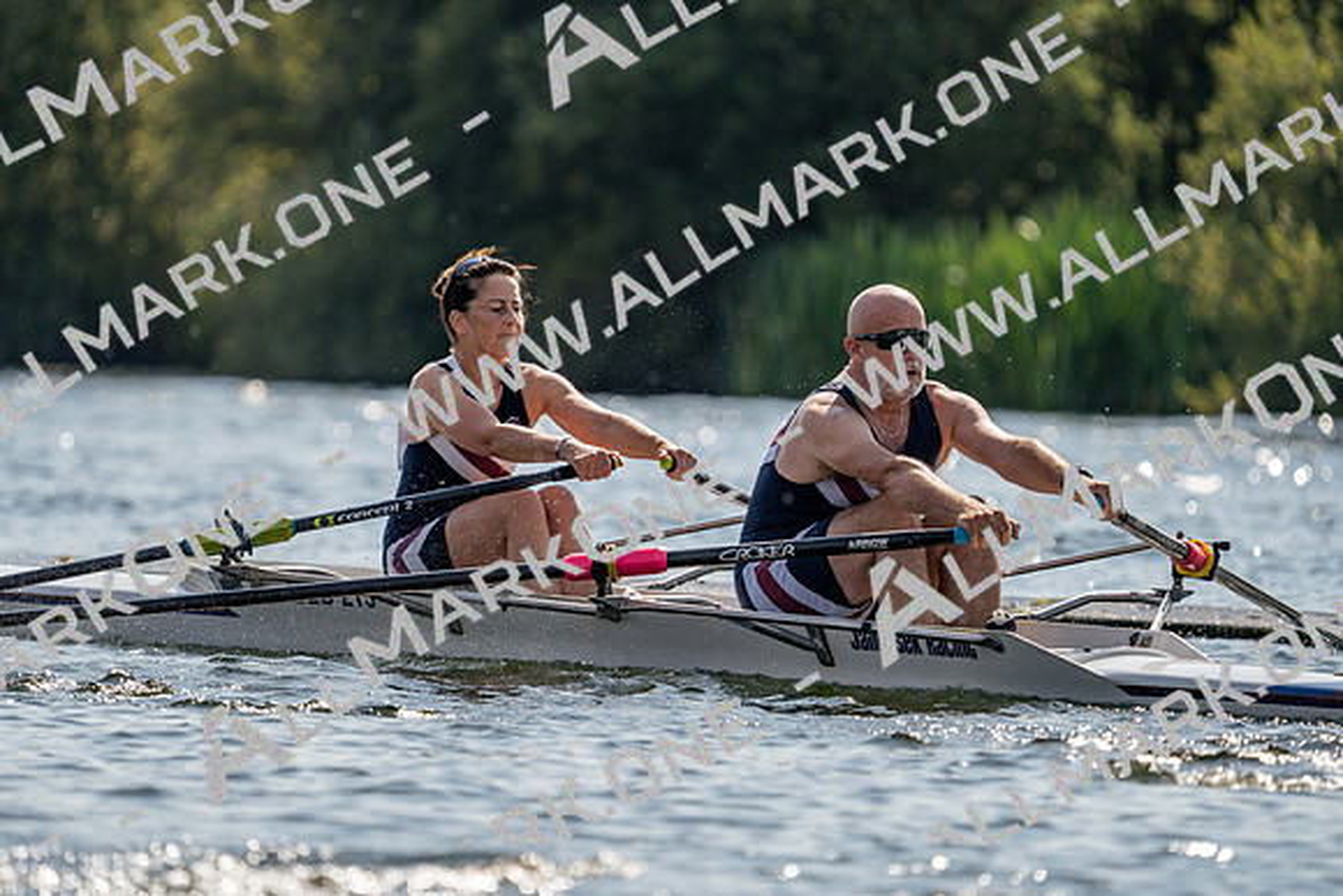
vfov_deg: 3.3
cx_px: 672
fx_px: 15746
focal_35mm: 422
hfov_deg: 4.9
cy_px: 448
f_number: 6.3
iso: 200
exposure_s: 1/1600
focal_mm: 422
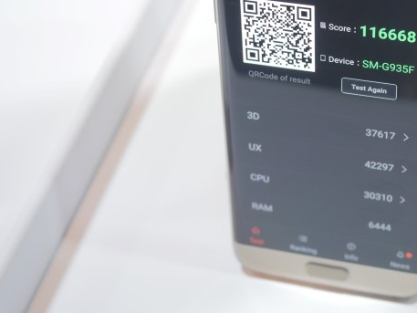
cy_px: 84
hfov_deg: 24.8
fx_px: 928
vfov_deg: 19.0
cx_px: 347
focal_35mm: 77
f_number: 3.2
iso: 640
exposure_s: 1/100
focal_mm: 22
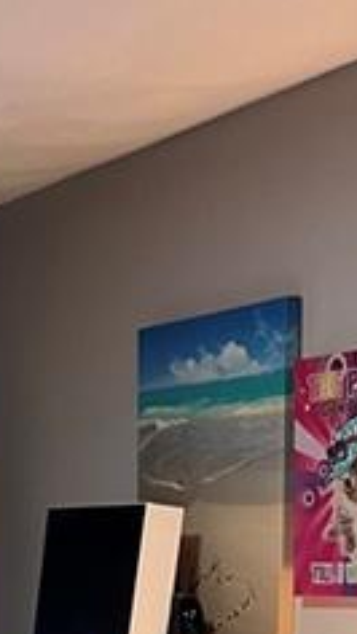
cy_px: 889
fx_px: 1546
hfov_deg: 12.6
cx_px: -169
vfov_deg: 20.5
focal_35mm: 92
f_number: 1.5
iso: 125
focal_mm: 5.7
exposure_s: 1/60
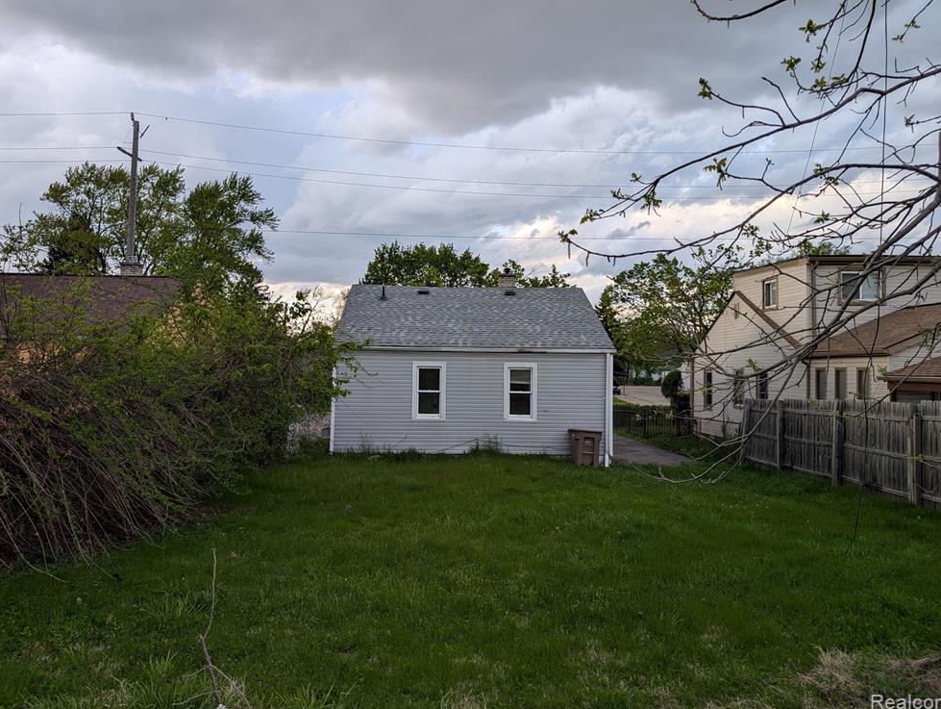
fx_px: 681
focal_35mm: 25
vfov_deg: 55.0
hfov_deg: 69.3
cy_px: 348
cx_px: 478
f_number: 1.68
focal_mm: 6.9
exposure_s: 1/185
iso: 20
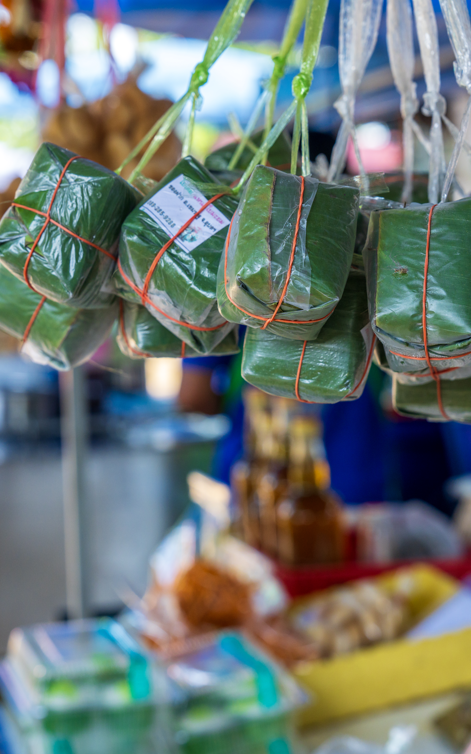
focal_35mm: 83
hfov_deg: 15.7
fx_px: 1705
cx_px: 179
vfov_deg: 24.9
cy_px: 379
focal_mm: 54
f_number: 5.6
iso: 400
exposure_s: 1/160
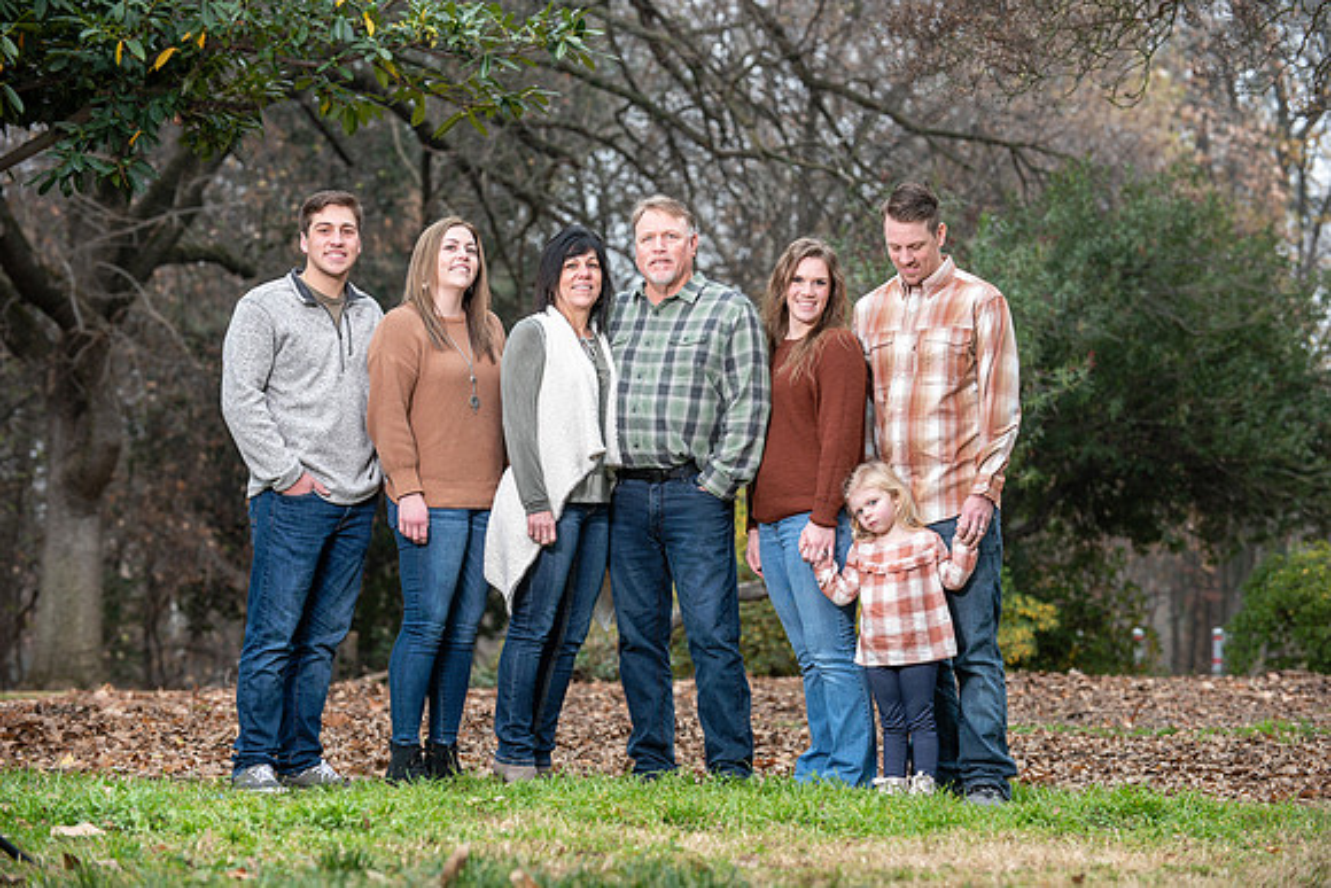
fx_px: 3883
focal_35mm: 105
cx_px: 666
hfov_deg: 19.5
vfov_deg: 13.0
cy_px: 444
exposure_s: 1/125
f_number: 4
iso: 200
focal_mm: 105
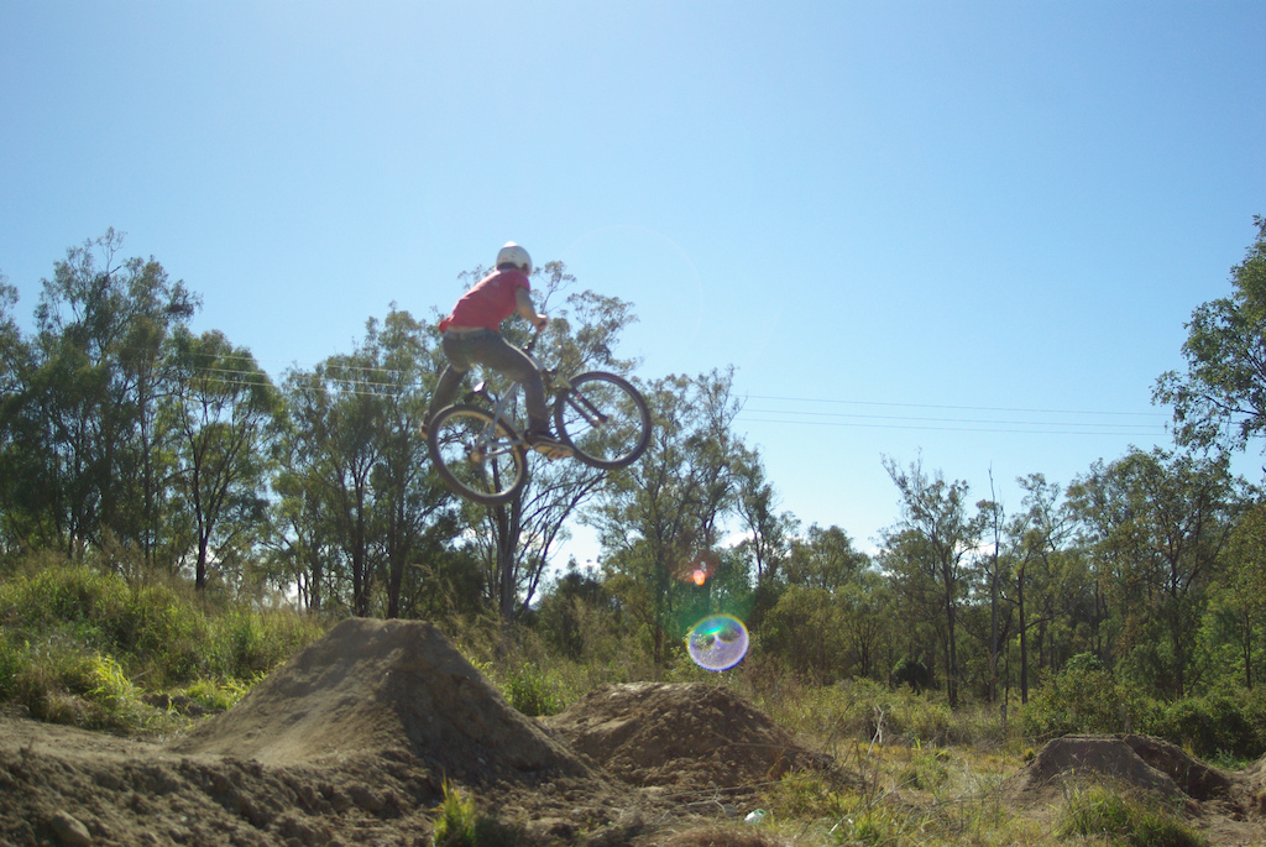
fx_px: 1478
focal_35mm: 42
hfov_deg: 46.4
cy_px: 424
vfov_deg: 32.0
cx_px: 633
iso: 400
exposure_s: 1/4000
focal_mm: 28
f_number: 3.5
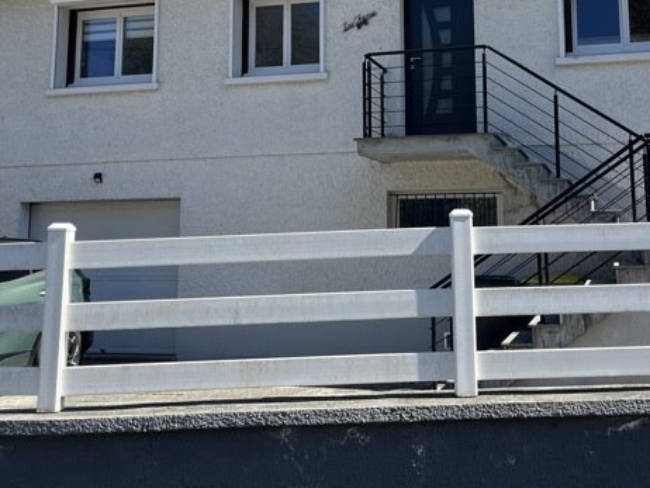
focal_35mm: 45
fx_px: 845
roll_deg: +0.3
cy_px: 97
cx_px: 393
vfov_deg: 31.4
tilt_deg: +9.3
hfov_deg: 41.8
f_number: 1.6
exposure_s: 1/1776
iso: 50
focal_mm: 5.1
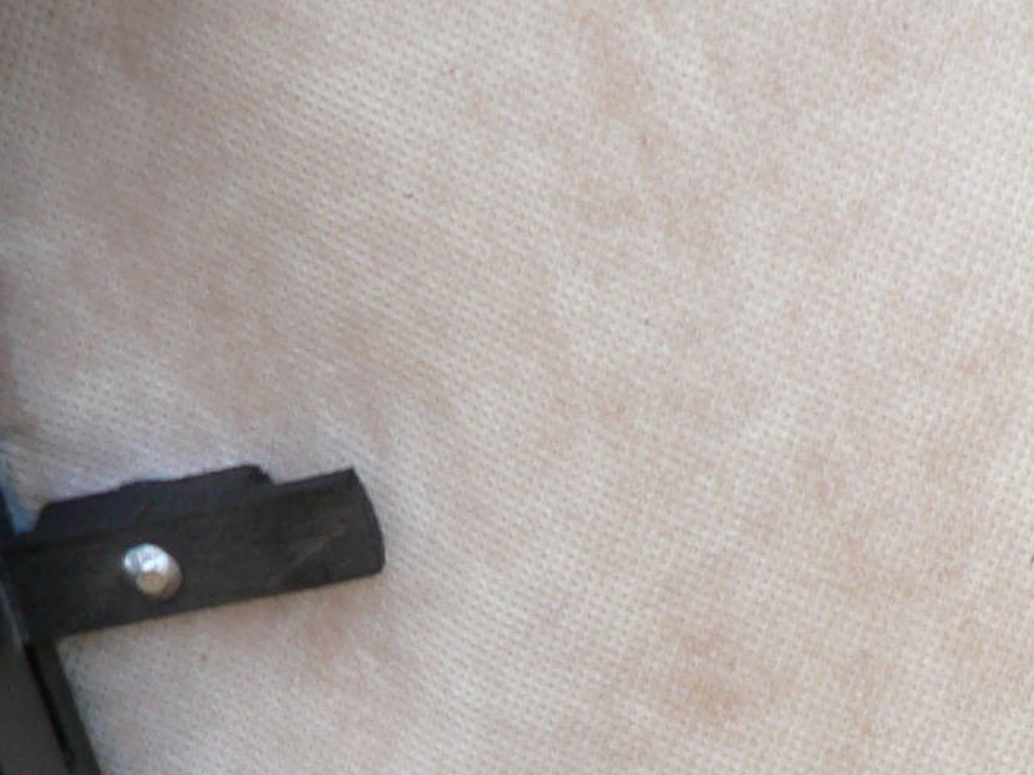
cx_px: 1020
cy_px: 846
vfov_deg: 10.4
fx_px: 4210
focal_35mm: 141
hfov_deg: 13.8
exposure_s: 1/60
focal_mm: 6
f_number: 2.8
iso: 80
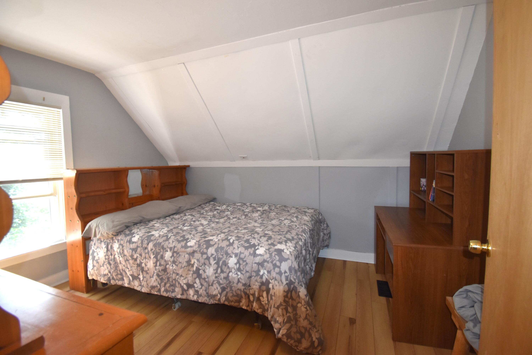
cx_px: 266
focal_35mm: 15
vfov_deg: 77.3
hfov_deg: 100.4
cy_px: 178
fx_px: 222
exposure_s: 1/125
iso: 800
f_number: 5.6
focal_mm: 10
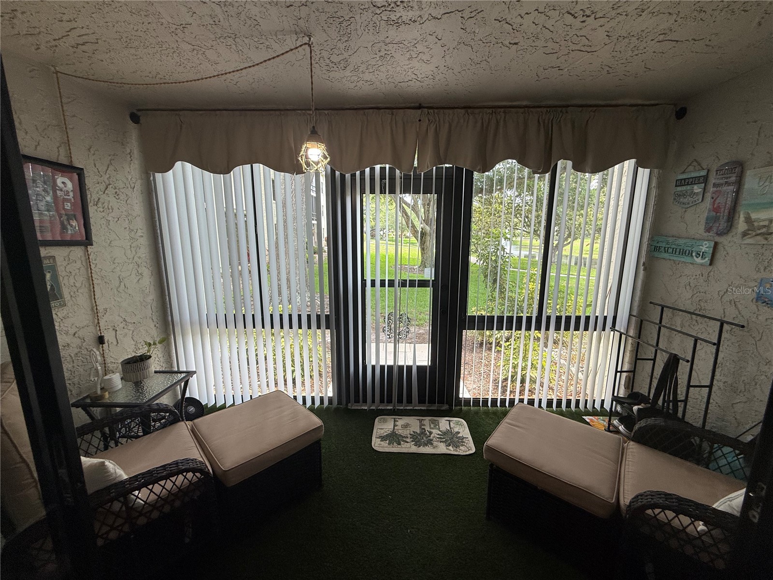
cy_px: 290
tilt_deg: -10.6
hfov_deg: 102.1
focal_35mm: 14
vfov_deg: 85.7
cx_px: 386
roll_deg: -0.4
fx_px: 313
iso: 64
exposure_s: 1/120
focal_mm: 2.22
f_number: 2.2
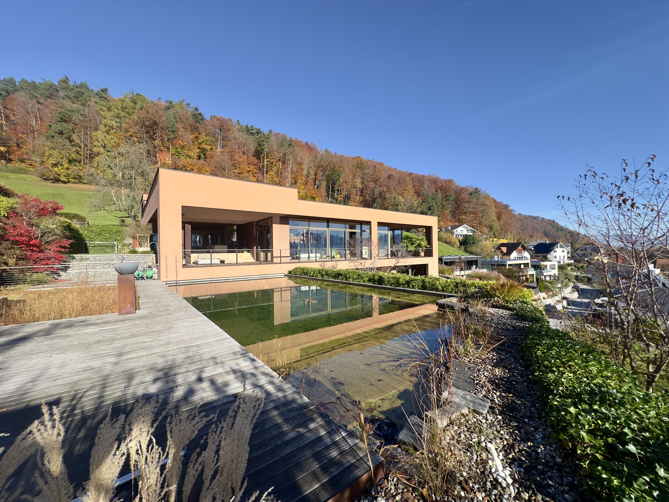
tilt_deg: +0.8
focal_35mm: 14
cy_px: 251
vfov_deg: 85.7
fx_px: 271
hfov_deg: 102.1
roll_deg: +1.1
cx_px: 334
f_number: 2.2
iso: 50
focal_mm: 2.22
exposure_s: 1/1416
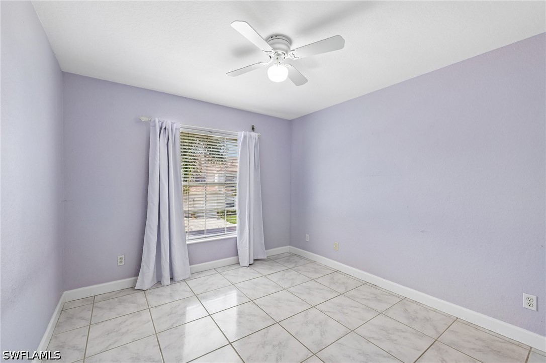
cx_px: 273
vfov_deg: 81.2
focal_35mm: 14
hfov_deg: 104.3
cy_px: 182
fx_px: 212
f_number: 8
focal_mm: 14
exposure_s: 1/30
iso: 400
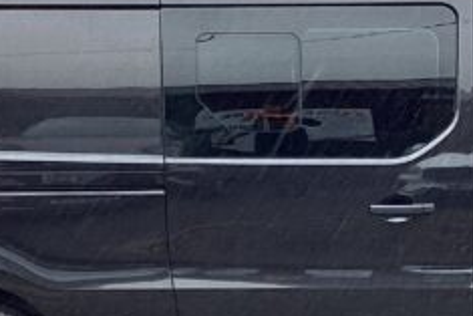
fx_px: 1433
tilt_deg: -10.0
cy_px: 285
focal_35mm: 109
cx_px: 368
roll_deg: +1.6
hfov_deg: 18.6
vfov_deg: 12.5
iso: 50
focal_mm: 3.3
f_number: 2.4
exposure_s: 1/100
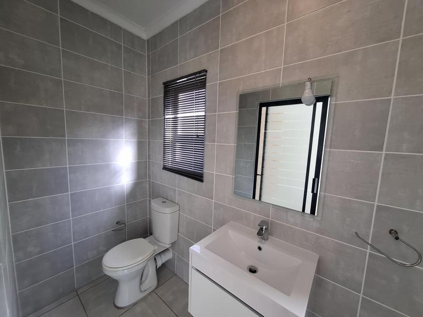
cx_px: 212
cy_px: 158
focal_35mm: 13
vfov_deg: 89.9
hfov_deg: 106.2
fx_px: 159
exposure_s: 1/50
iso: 64
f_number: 2.2
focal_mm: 1.74
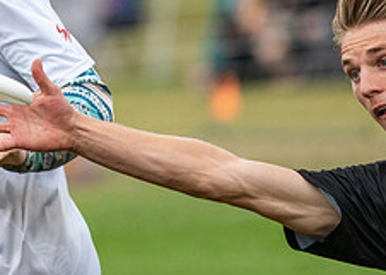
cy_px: 36
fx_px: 14294
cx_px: 40
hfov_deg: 1.5
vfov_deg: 1.1
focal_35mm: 1305
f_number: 5
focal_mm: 300
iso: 1600
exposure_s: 1/2500
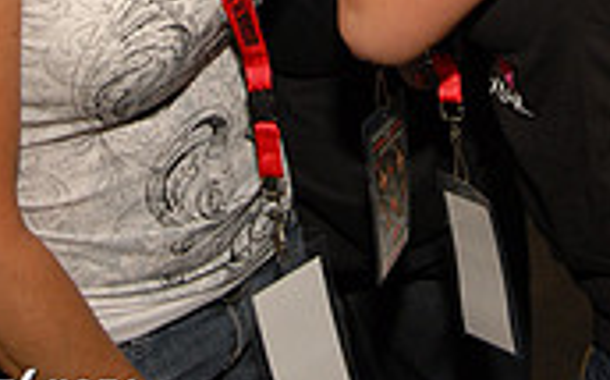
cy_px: -313
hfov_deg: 22.5
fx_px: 1533
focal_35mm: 92
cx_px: 296
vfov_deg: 12.8
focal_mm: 23
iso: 250
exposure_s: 1/250
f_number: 2.8
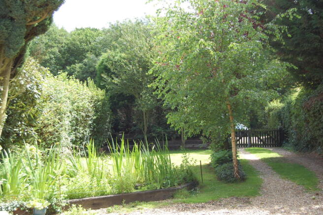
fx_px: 403
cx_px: 162
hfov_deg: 43.6
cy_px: 108
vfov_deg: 29.8
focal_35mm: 45
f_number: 6.3
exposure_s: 1/160
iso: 200
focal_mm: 30
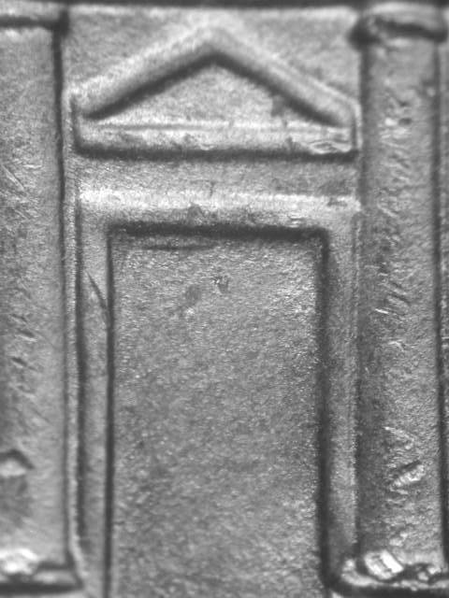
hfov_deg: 9.6
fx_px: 2663
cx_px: 224
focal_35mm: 154
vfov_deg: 12.8
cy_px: 299
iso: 100
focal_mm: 32
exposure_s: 1/9.7
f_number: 5.1
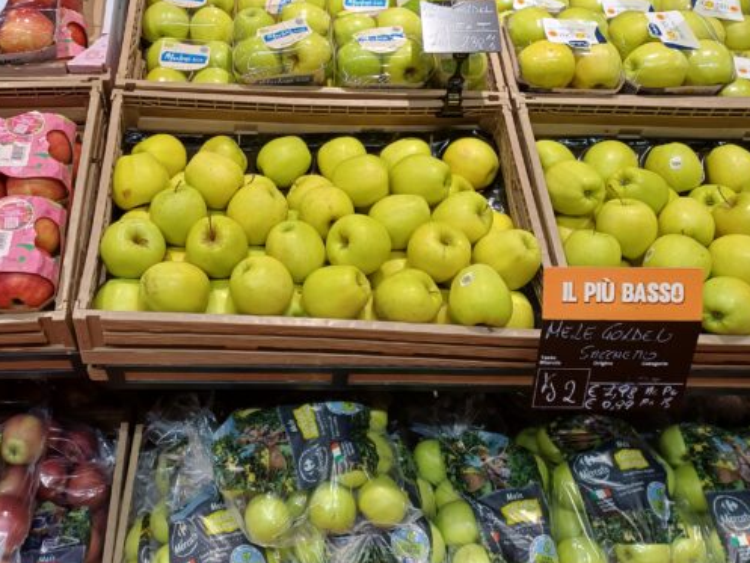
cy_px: 198
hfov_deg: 52.0
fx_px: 759
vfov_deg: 40.3
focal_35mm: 35
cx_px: 276
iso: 64
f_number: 1.8
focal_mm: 4.65
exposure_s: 1/50
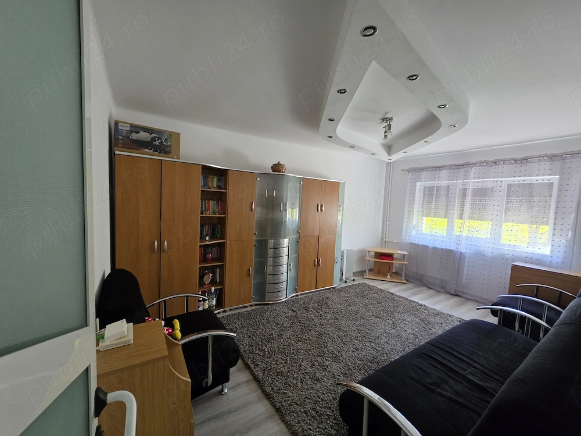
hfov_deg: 106.2
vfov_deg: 89.9
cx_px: 290
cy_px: 218
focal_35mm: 13
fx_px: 218
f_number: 1.9
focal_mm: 2.2
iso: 250
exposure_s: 1/50
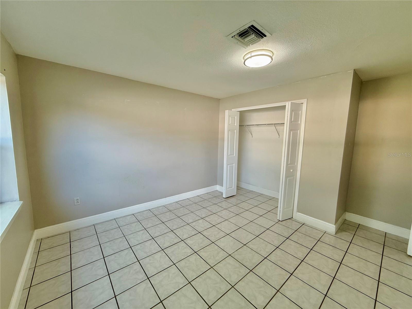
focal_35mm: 14
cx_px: 206
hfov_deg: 102.1
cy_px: 154
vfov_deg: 85.7
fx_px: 167
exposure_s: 1/120
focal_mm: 2.22
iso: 80
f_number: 2.2
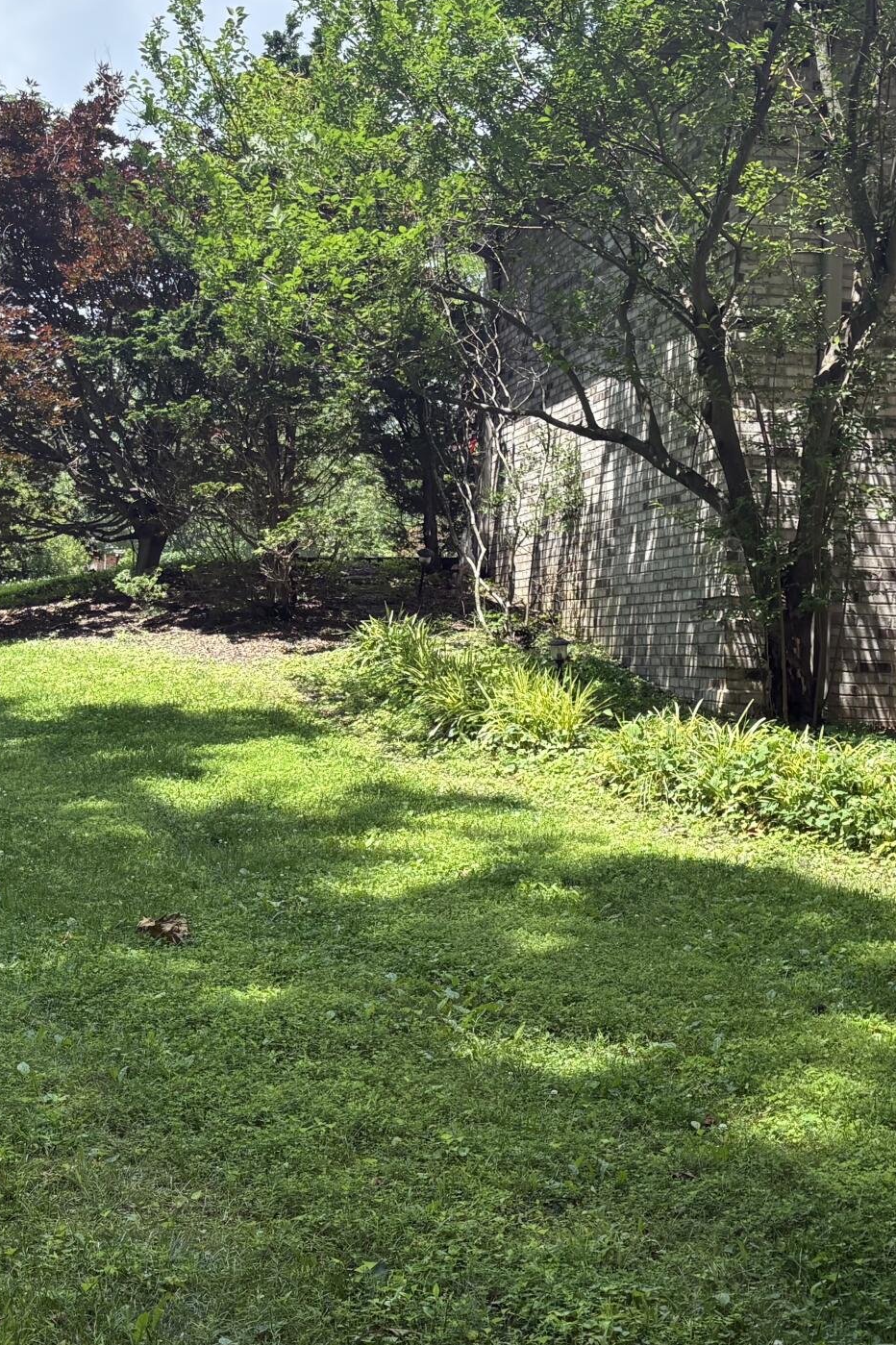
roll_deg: -2.6
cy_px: 580
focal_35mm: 58
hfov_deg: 23.2
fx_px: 2166
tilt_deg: +3.7
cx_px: 248
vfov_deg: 34.4
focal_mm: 5.96
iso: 64
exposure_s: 1/1364
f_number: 1.6
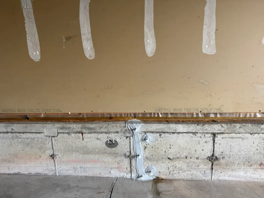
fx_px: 183
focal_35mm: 24
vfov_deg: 56.8
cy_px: 99
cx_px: 132
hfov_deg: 71.6
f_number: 1.78
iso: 80
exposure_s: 1/121
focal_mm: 6.76
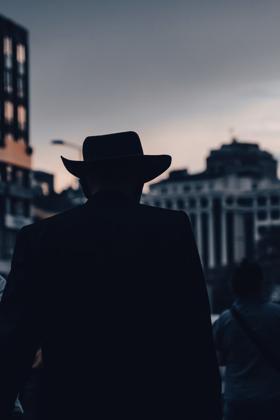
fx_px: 1820
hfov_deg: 8.8
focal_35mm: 156
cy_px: 210
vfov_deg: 13.2
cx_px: 140
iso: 2000
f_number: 5.6
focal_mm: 104.2
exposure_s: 1/3200
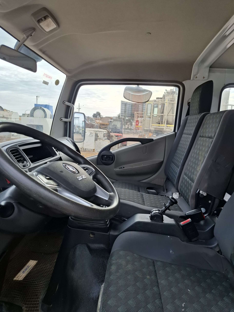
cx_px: 117
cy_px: 156
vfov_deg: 73.9
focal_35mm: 23
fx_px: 207
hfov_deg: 58.9
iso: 50
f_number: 1.8
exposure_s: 1/434
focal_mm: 5.54
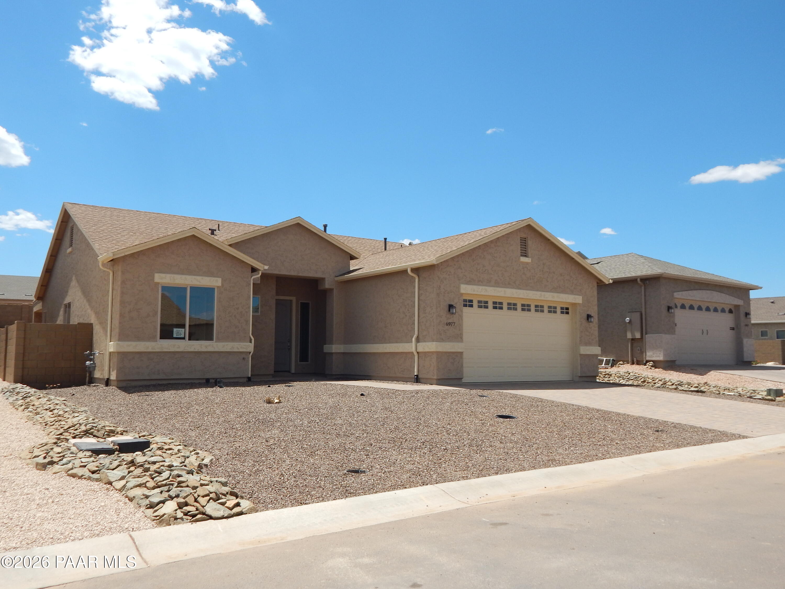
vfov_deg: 49.7
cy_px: 294
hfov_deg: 63.4
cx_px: 392
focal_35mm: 28
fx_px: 635
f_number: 6.3
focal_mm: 5.1
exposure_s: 1/500
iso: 125
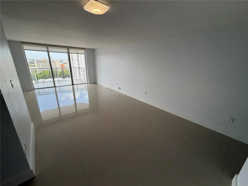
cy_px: 93
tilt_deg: -18.0
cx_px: 124
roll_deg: -0.5
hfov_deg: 102.1
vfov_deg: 85.7
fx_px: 100
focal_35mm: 14
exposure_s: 1/228
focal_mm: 2.22
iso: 50
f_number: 2.2
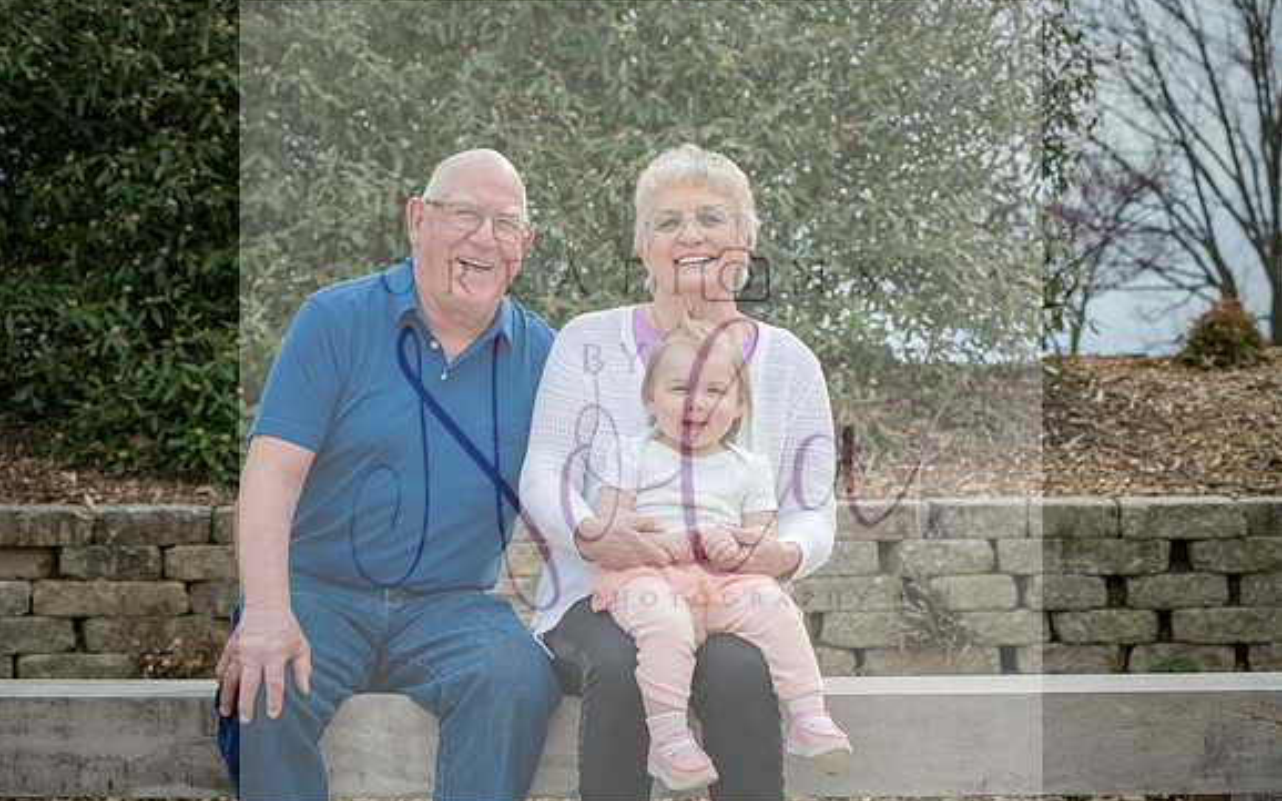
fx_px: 3074
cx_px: 641
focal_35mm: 88
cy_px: 403
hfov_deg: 23.6
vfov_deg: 14.8
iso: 400
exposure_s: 1/640
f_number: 9
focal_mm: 86
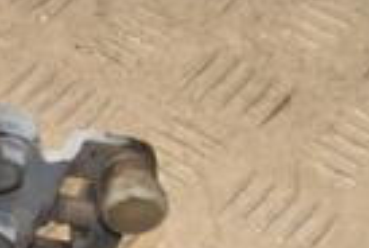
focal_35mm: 249
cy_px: 167
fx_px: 2558
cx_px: -129
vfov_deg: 5.5
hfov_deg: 8.1
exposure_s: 1/200
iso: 800
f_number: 6.3
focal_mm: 38
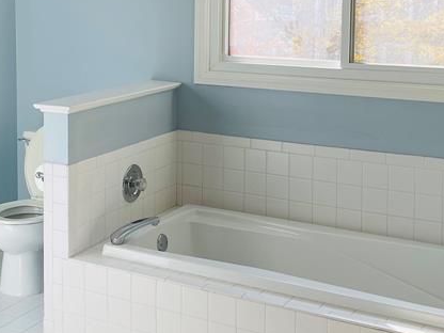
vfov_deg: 22.5
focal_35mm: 64
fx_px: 821
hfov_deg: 29.9
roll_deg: +0.4
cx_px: 122
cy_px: 54
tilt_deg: -5.3
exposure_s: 1/379
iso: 32
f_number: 1.6
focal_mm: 5.1
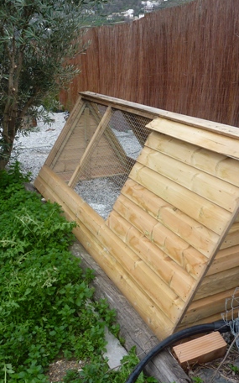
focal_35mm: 36
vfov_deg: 54.0
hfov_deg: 35.3
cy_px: 189
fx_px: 375
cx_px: 120
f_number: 4
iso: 80
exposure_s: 1/160
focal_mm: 4.1
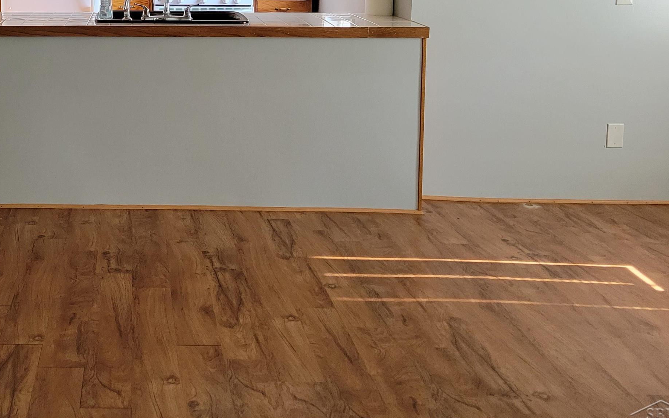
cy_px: 4
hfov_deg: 41.7
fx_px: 839
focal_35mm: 46
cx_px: 140
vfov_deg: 26.5
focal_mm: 5.4
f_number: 1.8
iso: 320
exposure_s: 1/120
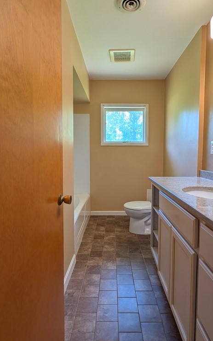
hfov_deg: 62.2
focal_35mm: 19
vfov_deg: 88.0
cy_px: 168
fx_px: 177
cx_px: 113
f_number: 2.2
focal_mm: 1.95
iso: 72
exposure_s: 1/60
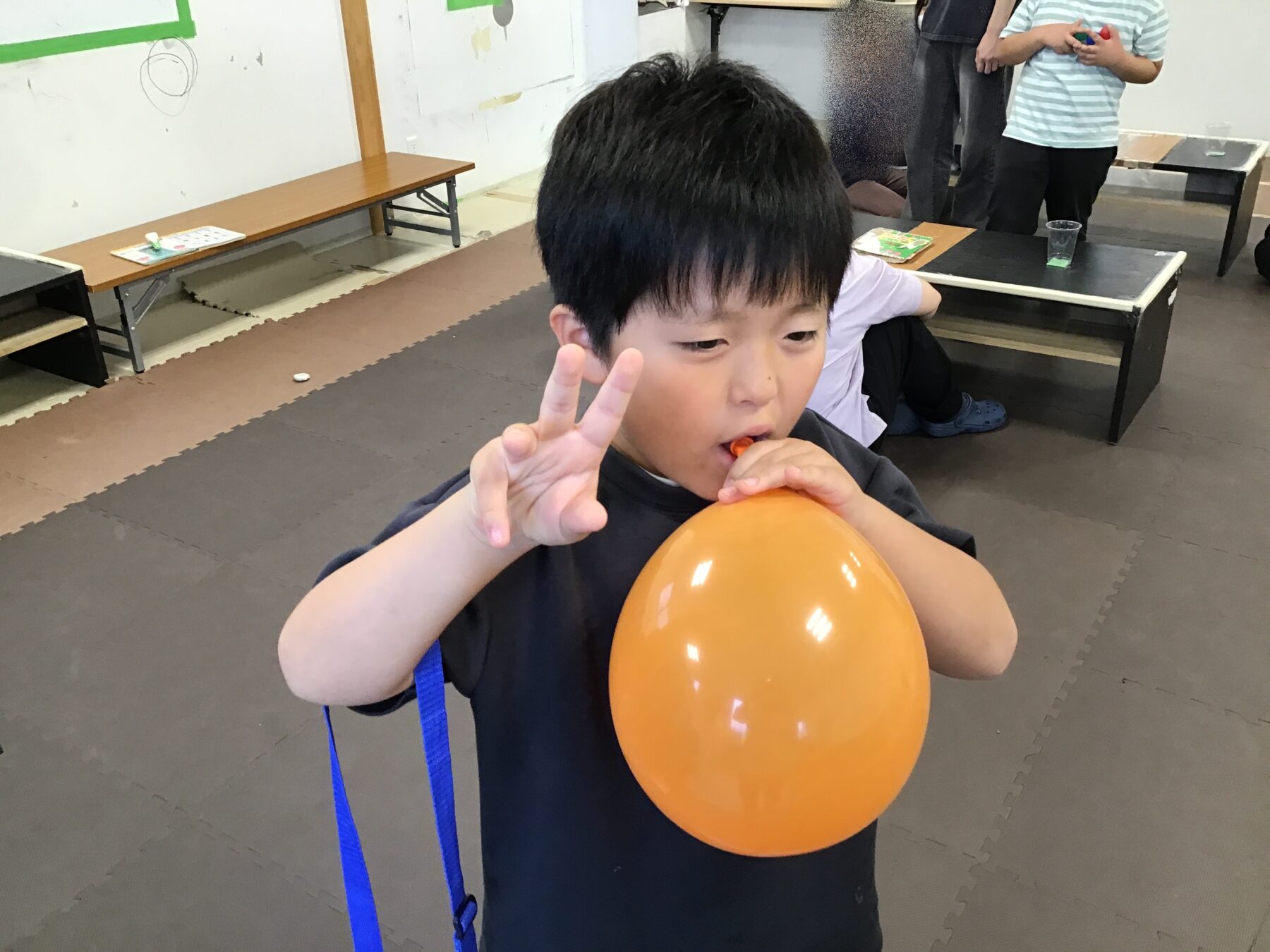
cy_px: 476
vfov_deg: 45.4
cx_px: 635
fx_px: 1137
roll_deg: +2.2
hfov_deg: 58.4
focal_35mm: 31
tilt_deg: -28.4
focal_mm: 3.3
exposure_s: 1/30
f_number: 2.4
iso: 40
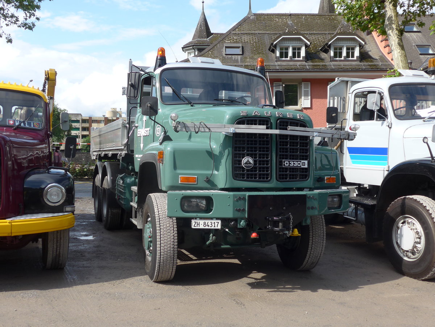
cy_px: 164
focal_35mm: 39
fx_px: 490
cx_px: 218
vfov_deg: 36.8
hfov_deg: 47.9
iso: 80
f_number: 2.8
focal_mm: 8
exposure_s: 1/1000
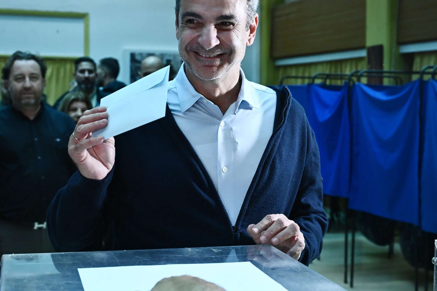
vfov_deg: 22.2
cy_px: 128
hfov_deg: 32.9
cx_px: 238
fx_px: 740
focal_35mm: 61
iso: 3600
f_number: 5
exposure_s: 1/250
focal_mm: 44
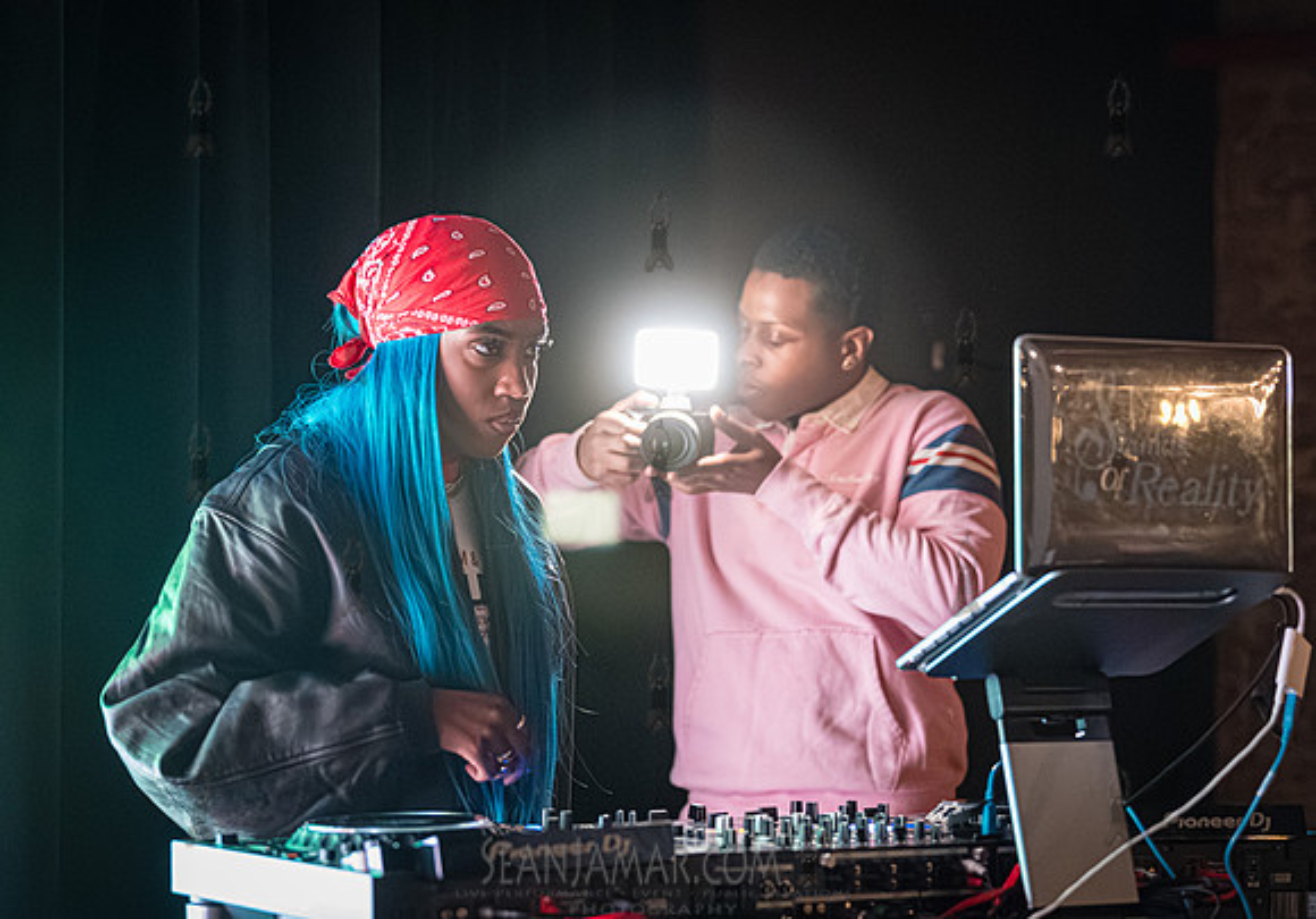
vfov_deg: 16.7
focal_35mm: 84
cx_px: 635
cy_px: 433
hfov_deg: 23.8
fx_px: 3127
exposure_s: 1/250
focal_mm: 73
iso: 16000
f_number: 2.8
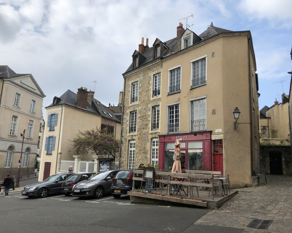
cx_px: 152
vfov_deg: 48.5
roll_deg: -1.2
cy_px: 114
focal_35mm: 30
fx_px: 259
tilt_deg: +10.4
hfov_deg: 58.8
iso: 20
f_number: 1.8
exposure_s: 1/1473
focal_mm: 4
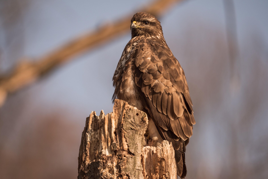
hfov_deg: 4.1
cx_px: 134
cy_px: 90
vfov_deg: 2.8
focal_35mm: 500
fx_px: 3723
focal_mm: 500
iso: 500
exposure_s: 1/640
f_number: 5.6
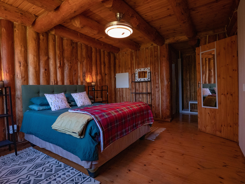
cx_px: 122
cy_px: 92
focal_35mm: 18
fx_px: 127
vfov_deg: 71.6
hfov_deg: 87.7
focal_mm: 9
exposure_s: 1/160
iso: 1600
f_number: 5
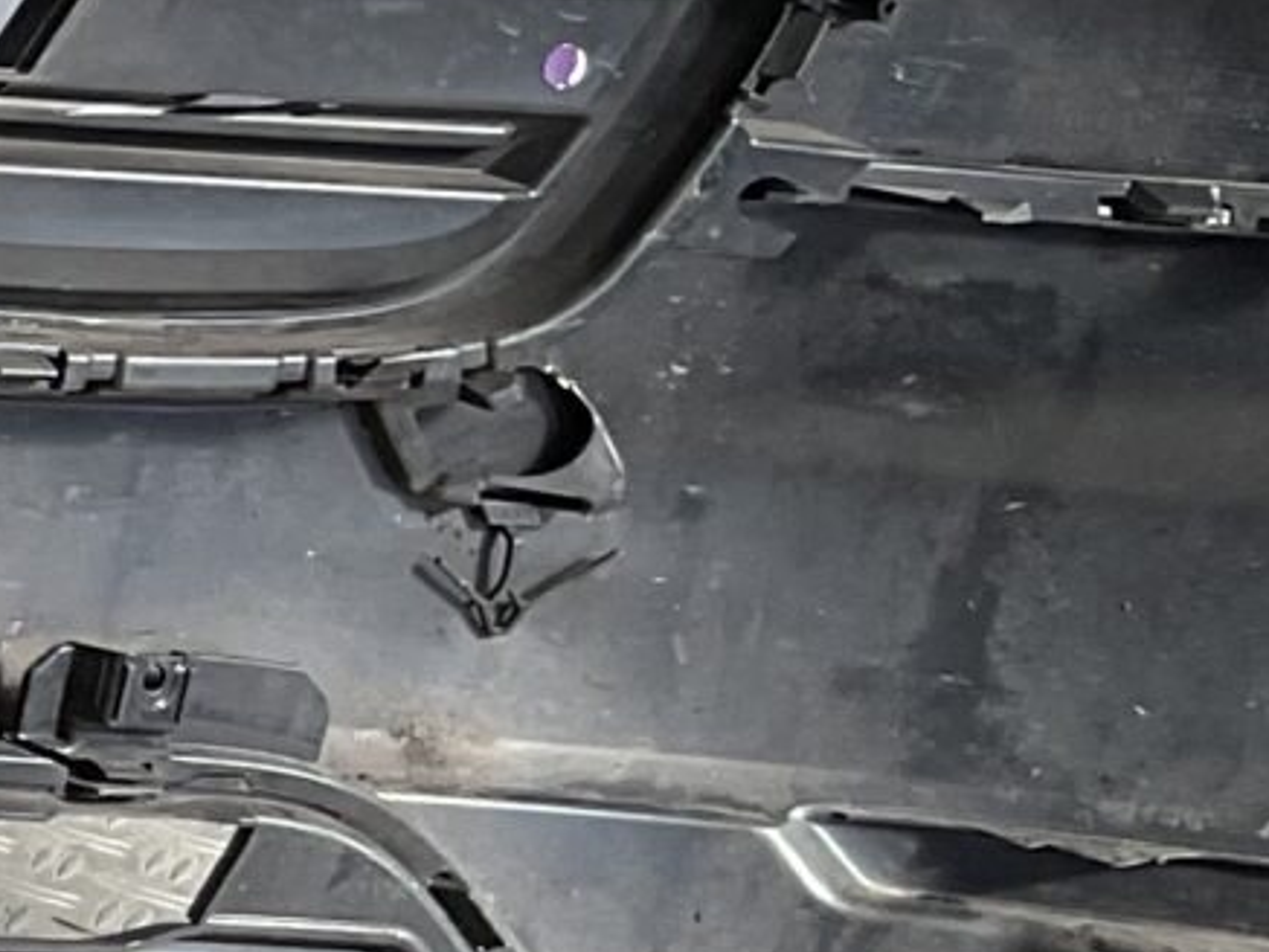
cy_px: 760
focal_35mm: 170
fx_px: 6234
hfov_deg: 9.9
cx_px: -1969
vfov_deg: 8.7
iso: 16
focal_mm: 3
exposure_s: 1/233
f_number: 1.8
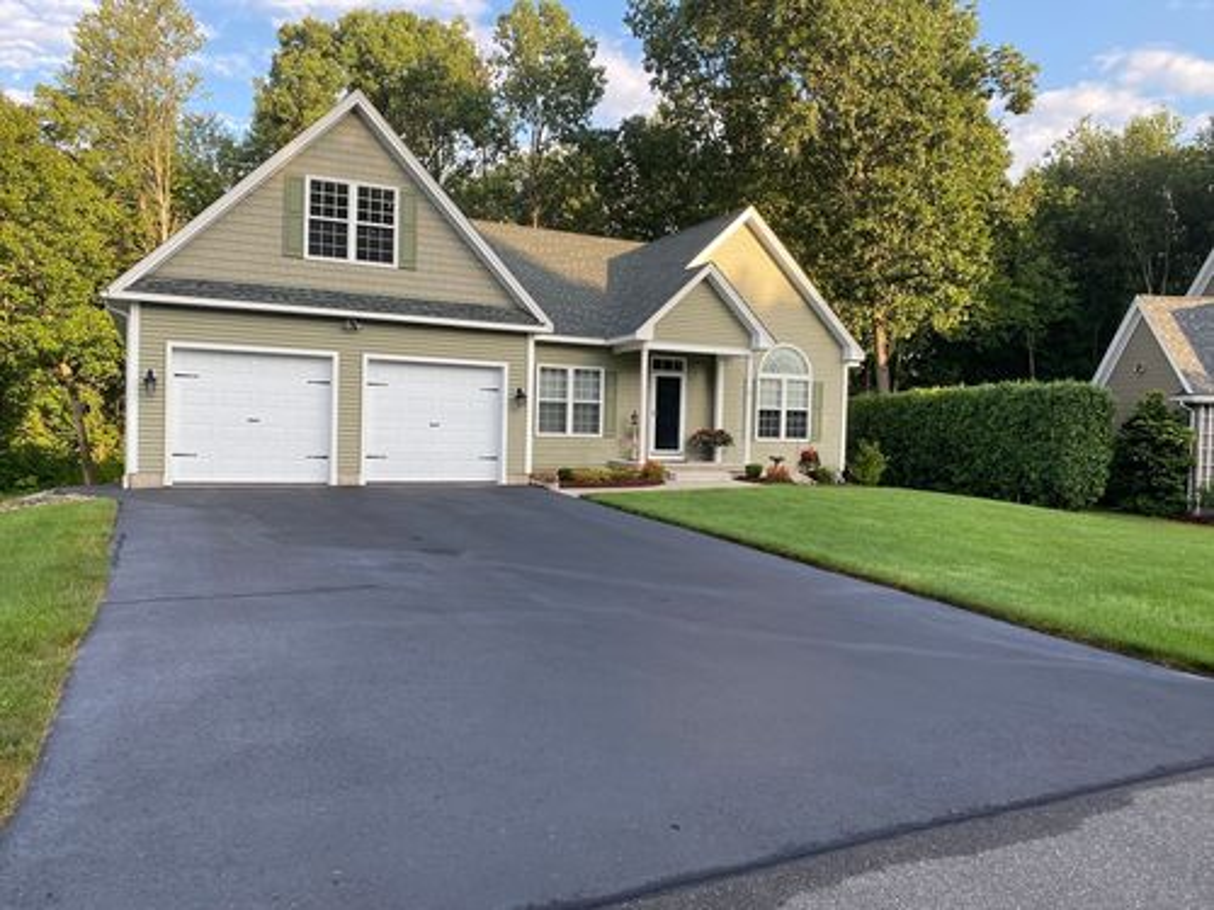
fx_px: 912
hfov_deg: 67.3
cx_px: 607
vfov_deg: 53.1
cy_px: 455
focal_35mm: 26
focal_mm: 4.25
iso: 32
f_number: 1.8
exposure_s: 1/343
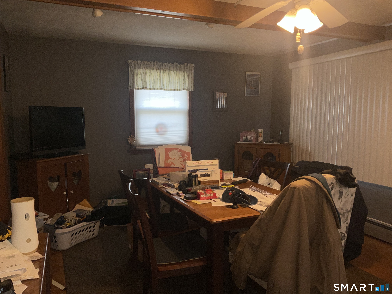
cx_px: 196
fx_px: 328
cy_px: 147
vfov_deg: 48.2
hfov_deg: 61.7
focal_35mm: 29
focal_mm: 3
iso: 25
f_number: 1.8
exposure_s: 1/60
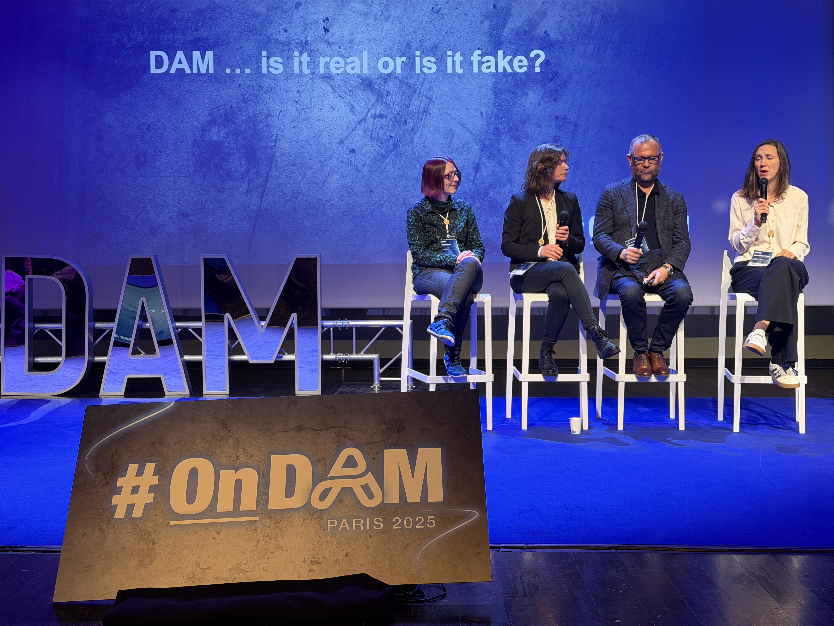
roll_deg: +0.5
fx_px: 1156
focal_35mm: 48
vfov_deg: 30.3
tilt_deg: -3.6
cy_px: 313
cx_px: 417
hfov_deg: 39.7
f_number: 1.78
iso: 160
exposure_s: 1/50
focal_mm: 6.76
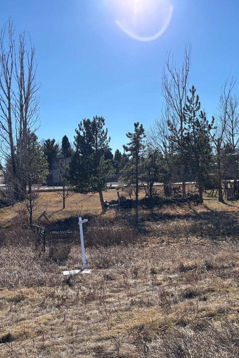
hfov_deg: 34.8
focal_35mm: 37
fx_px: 368
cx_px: 191
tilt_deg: +0.5
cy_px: 181
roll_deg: +1.2
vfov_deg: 51.9
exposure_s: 1/3788
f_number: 1.6
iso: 50
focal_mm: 5.96
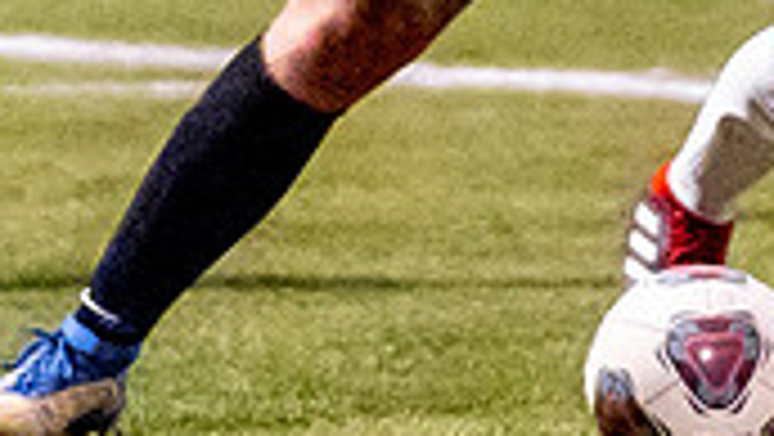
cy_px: -642
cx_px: 592
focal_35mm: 1662
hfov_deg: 1.3
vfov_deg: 0.7
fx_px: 34131
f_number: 2.8
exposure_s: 1/1250
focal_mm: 200
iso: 6400
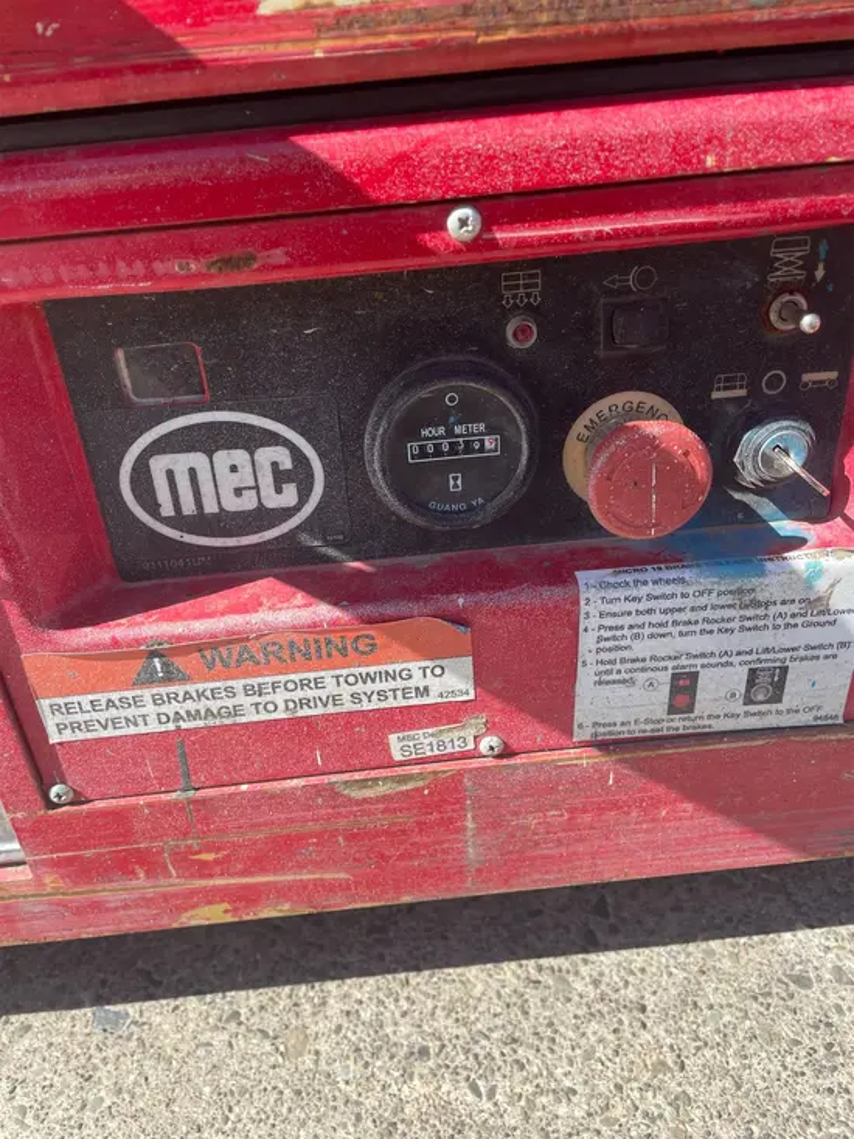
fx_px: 855
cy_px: 570
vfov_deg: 67.3
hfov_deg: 53.1
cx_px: 427
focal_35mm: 26
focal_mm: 4.2
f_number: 1.6
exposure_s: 1/1350
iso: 32
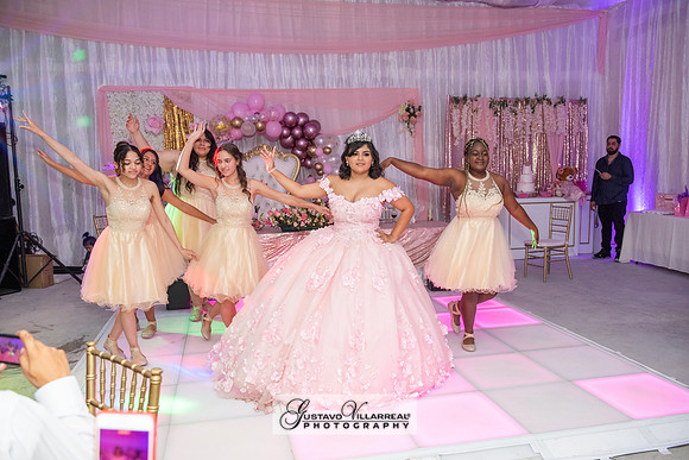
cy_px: 230
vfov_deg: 45.0
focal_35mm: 29
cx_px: 344
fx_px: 555
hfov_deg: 63.6
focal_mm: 29
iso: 1250
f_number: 4
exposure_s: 1/160
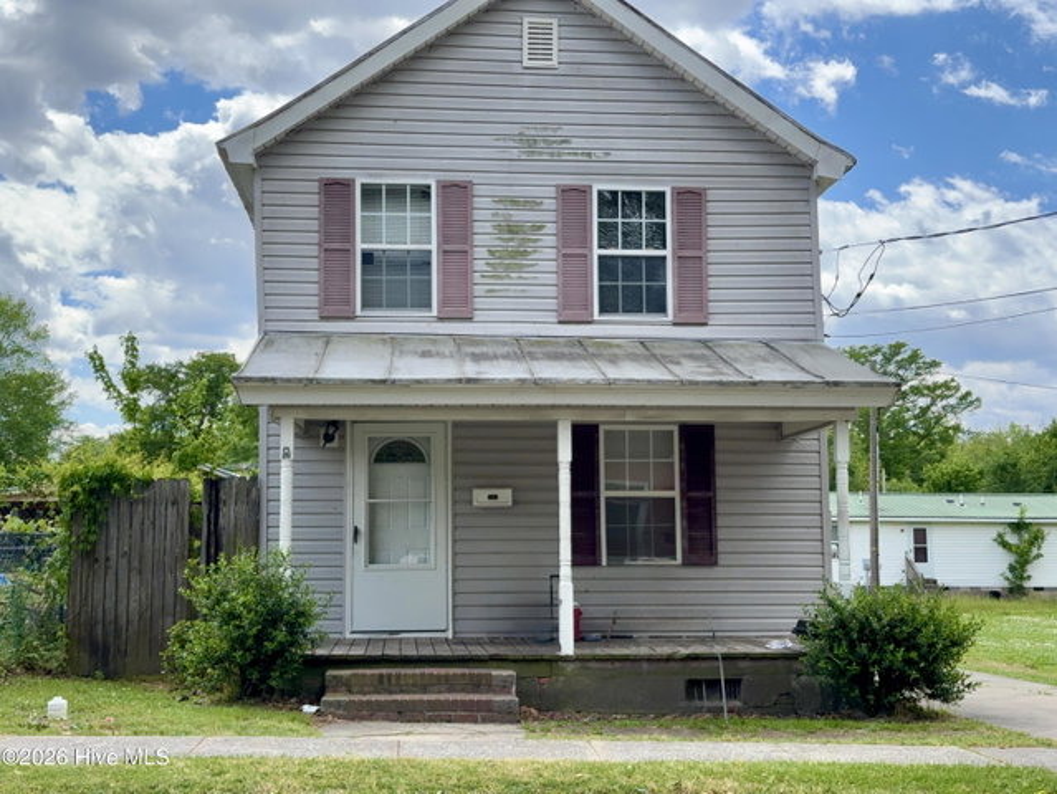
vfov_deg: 30.3
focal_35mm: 48
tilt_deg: +5.7
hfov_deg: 39.6
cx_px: 528
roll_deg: +0.4
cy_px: 397
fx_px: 1467
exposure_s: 1/3096
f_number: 1.78
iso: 64
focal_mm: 6.76
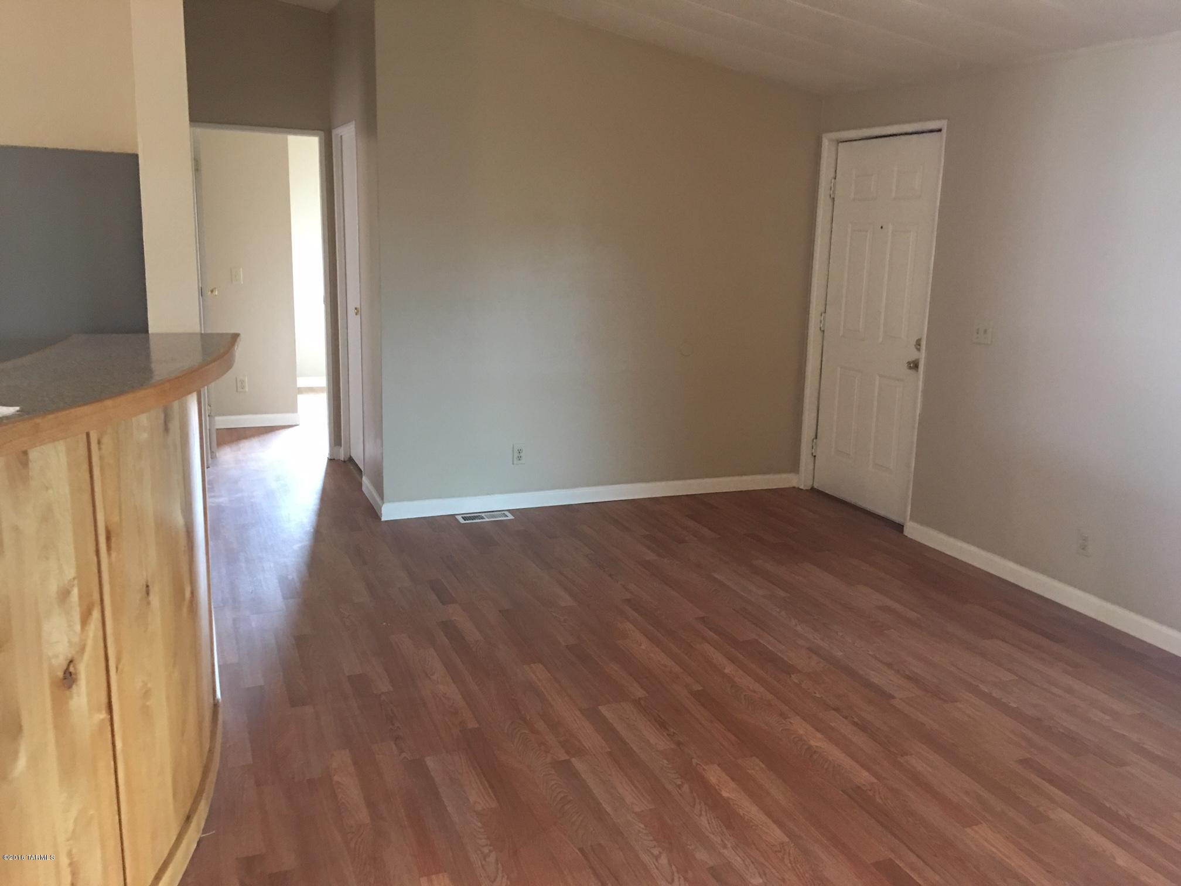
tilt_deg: -11.0
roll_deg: -0.6
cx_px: 590
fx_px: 989
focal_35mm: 29
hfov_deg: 61.7
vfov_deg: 48.2
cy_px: 443
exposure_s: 1/4
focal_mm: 4.15
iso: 50
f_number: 2.2
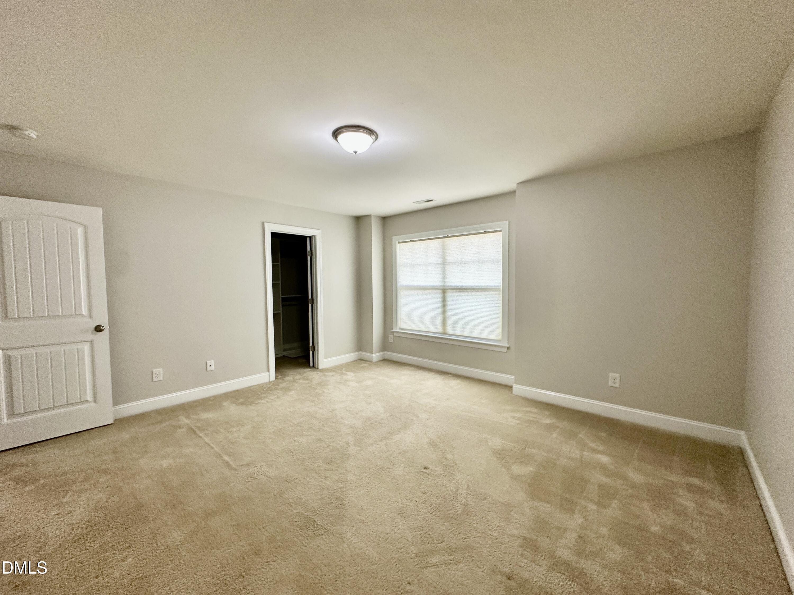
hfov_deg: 102.1
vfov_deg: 85.7
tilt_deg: +0.3
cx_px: 397
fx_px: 321
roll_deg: +0.0
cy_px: 298
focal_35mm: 14
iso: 200
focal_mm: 2.22
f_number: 2.2
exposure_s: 1/60
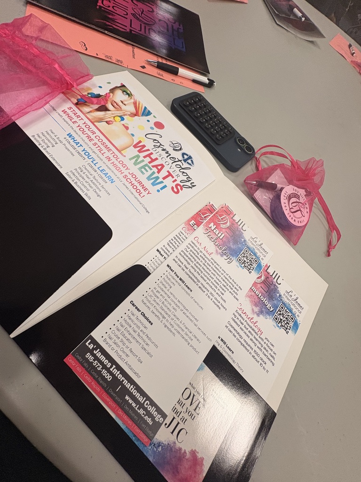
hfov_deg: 85.7
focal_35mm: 14
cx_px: 180
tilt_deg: -61.7
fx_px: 195
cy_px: 241
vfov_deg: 102.1
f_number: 2.2
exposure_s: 1/120
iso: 200
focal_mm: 2.22
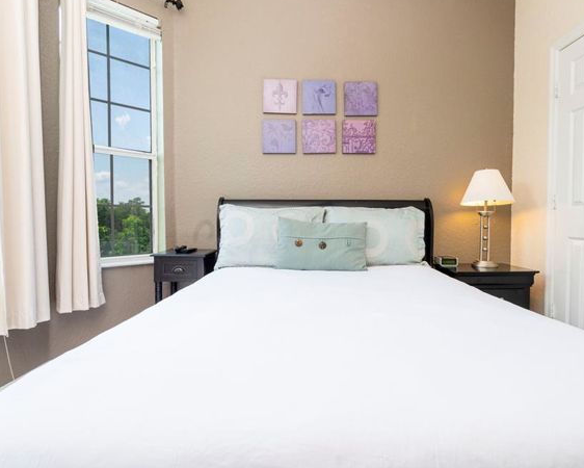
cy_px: 230
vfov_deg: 68.1
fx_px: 346
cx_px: 314
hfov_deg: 80.2
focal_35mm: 20
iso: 1000
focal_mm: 17
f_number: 10
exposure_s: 1/60
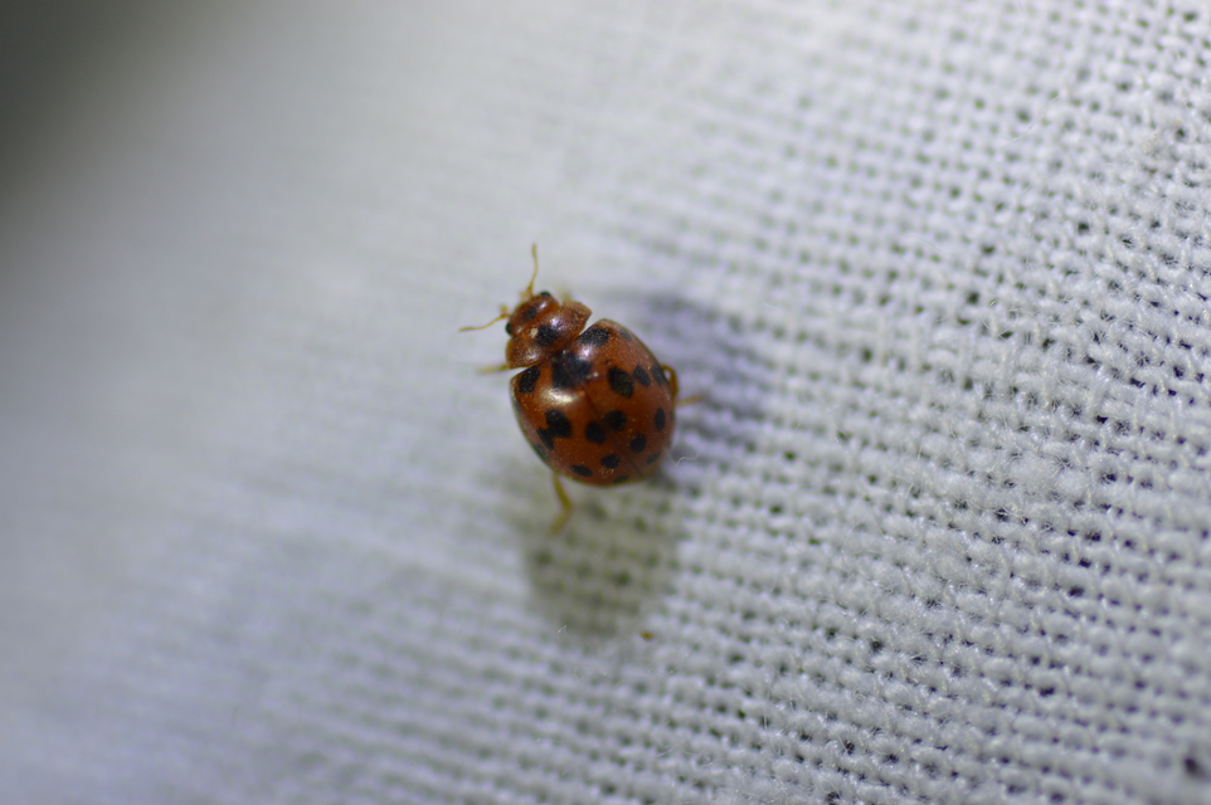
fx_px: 5042
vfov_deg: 9.1
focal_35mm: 150
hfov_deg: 13.7
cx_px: 606
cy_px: 402
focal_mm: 100
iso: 180
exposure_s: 1/500
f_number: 5.6
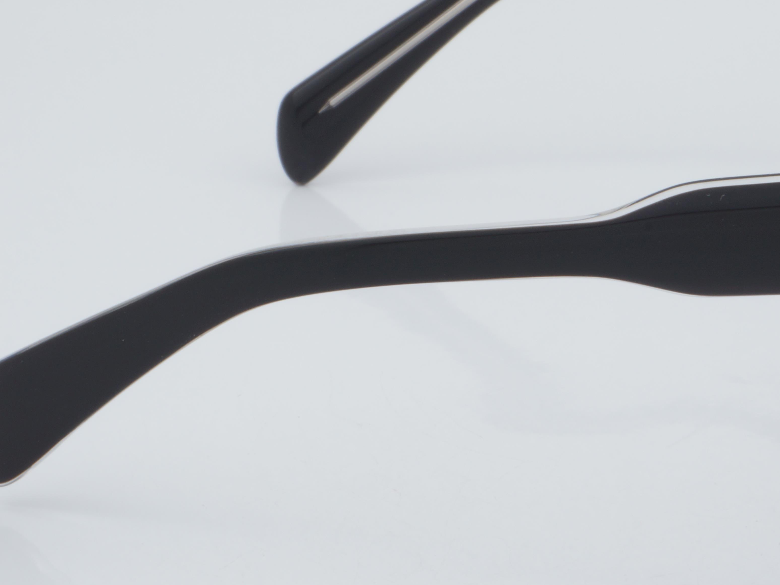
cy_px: 186
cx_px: 696
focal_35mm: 140
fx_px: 3155
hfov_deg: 14.0
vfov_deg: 10.6
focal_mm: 50
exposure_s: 1/3
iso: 100
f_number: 32
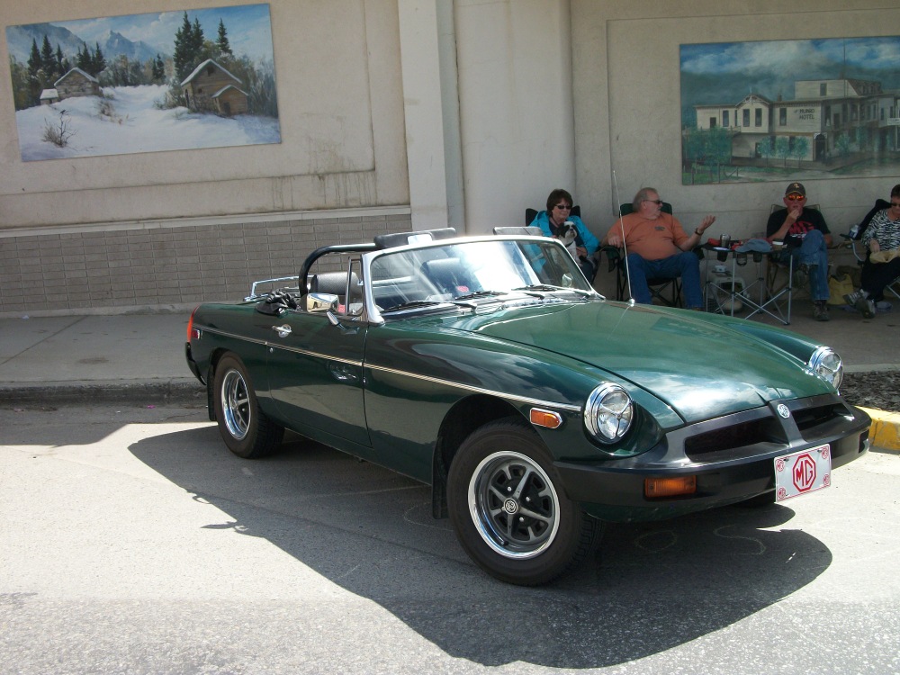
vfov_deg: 36.0
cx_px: 450
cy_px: 338
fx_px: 1040
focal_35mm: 40
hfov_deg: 46.8
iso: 80
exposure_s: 1/100
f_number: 9.9
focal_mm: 7.1
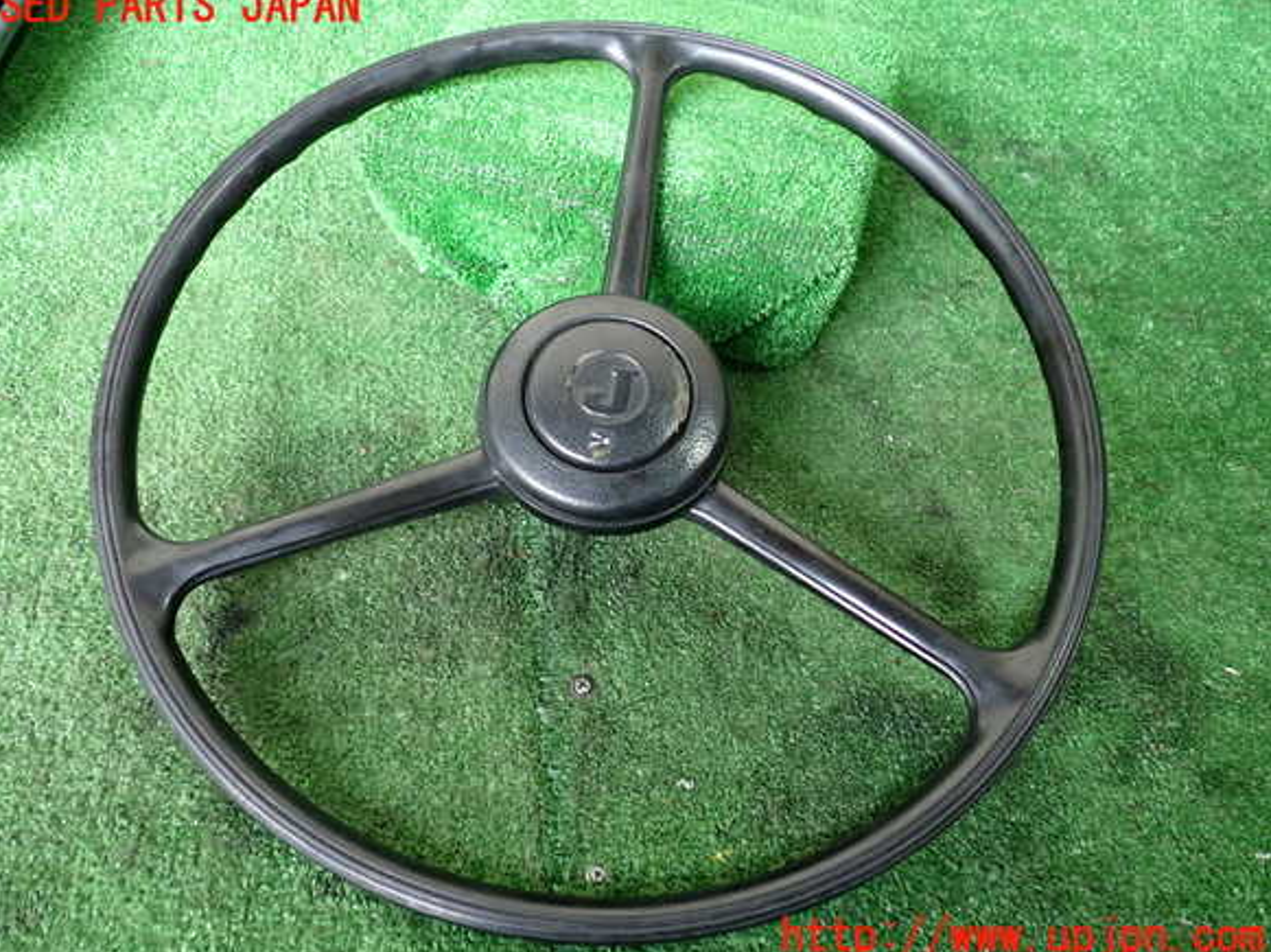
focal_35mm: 31
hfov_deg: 58.4
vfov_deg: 45.4
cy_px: 473
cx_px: 619
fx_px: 1138
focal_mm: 5.4
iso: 400
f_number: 2.3
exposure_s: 1/30
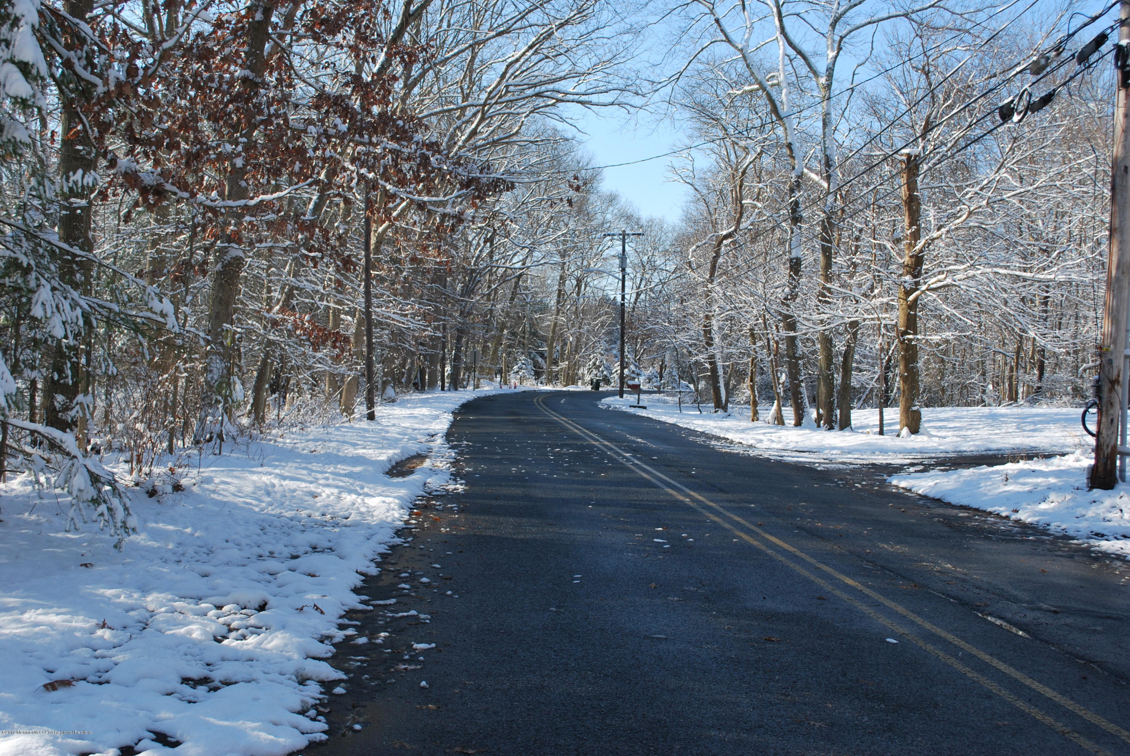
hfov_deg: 49.5
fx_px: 1226
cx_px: 565
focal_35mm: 39
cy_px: 378
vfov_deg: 34.3
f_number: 7.1
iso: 100
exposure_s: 1/200
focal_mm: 26
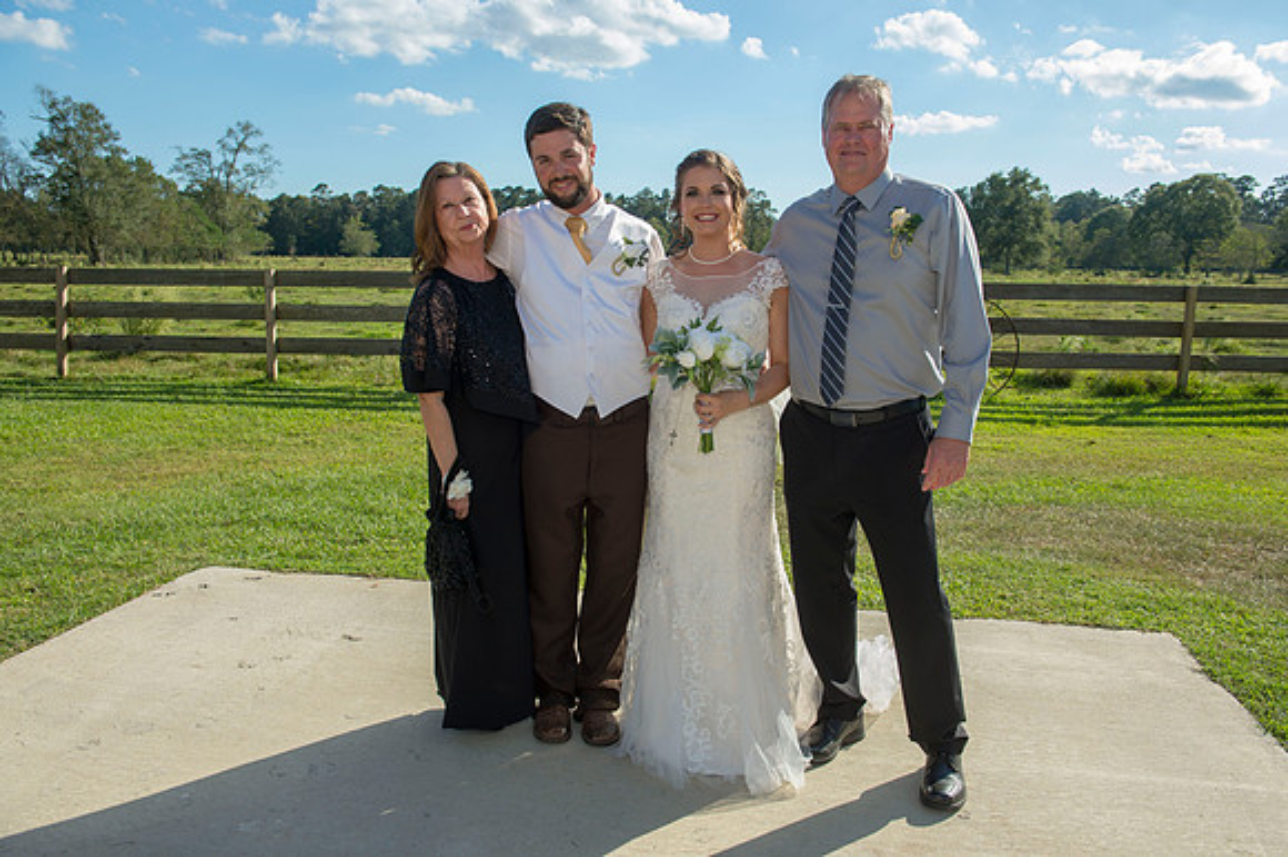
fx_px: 1037
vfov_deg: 44.9
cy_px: 428
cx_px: 644
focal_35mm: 29
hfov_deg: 63.7
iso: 200
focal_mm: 29
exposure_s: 1/500
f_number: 6.3
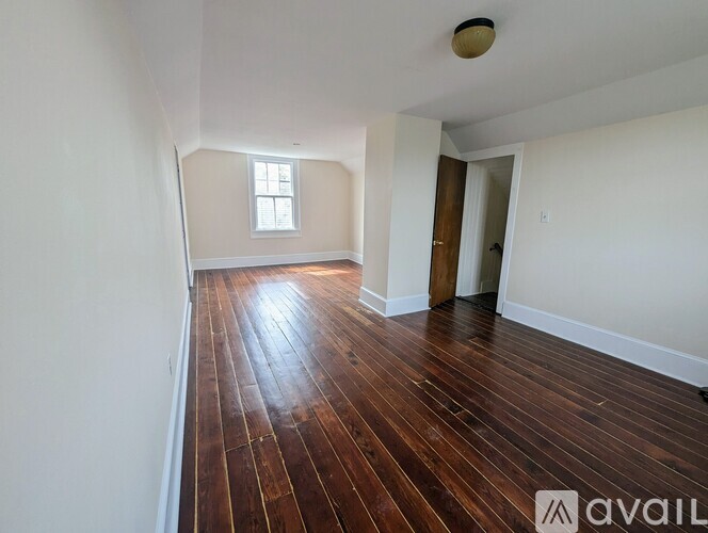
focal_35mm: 13
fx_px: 266
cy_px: 266
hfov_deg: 106.1
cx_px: 354
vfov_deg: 90.1
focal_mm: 1.95
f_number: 2.2
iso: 48
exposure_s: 1/102
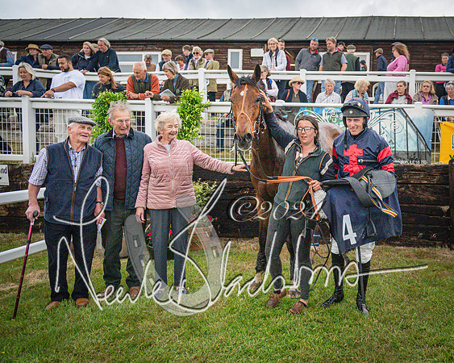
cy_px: 163
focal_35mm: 35
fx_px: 466
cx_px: 336
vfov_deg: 42.5
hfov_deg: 50.0
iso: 800
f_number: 4
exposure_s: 1/8000
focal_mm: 24
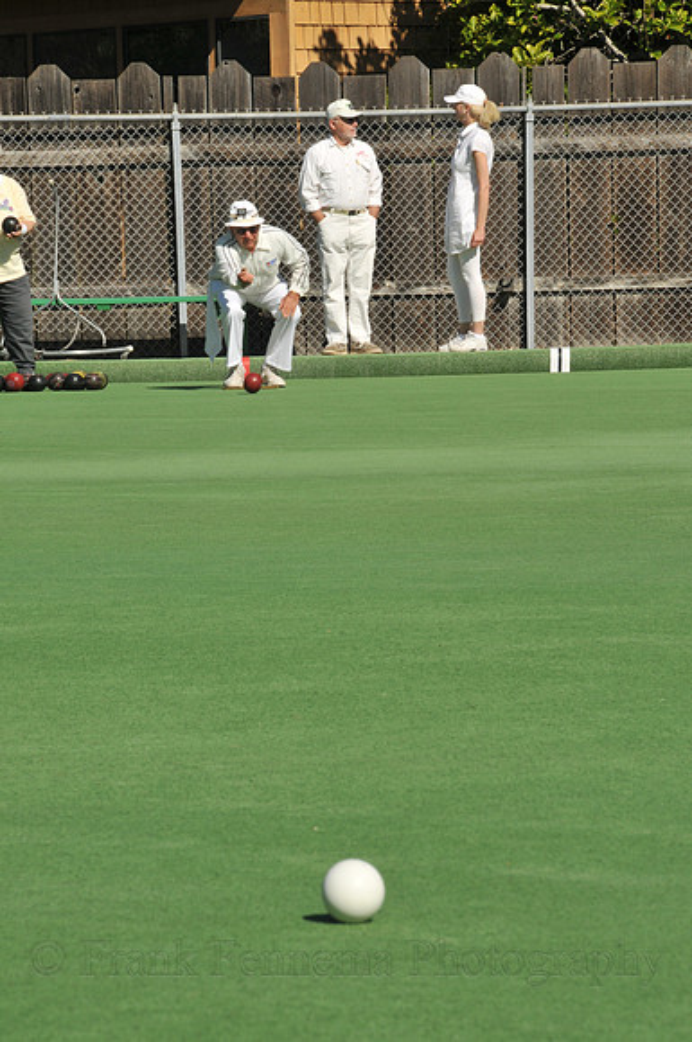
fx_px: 5205
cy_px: 521
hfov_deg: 7.6
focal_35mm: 180
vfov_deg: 11.4
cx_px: 346
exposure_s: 1/125
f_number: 22
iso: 200
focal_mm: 120
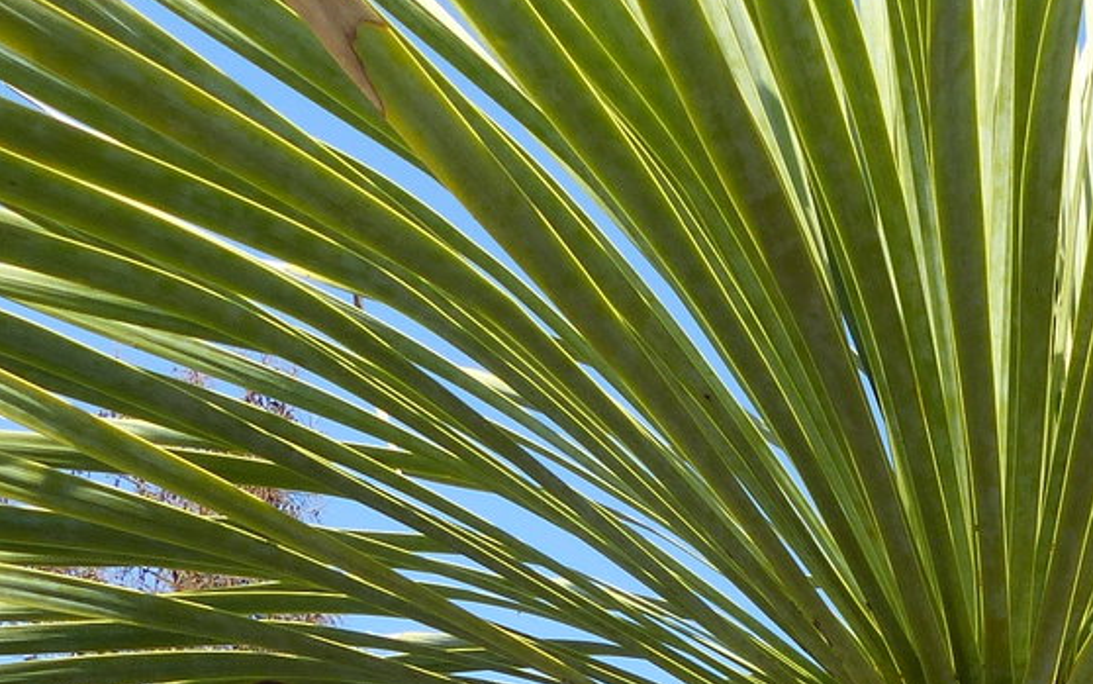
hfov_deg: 26.1
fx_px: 2264
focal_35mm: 76
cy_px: 900
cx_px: 1030
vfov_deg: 16.2
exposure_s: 1/400
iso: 100
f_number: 4
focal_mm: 4.5
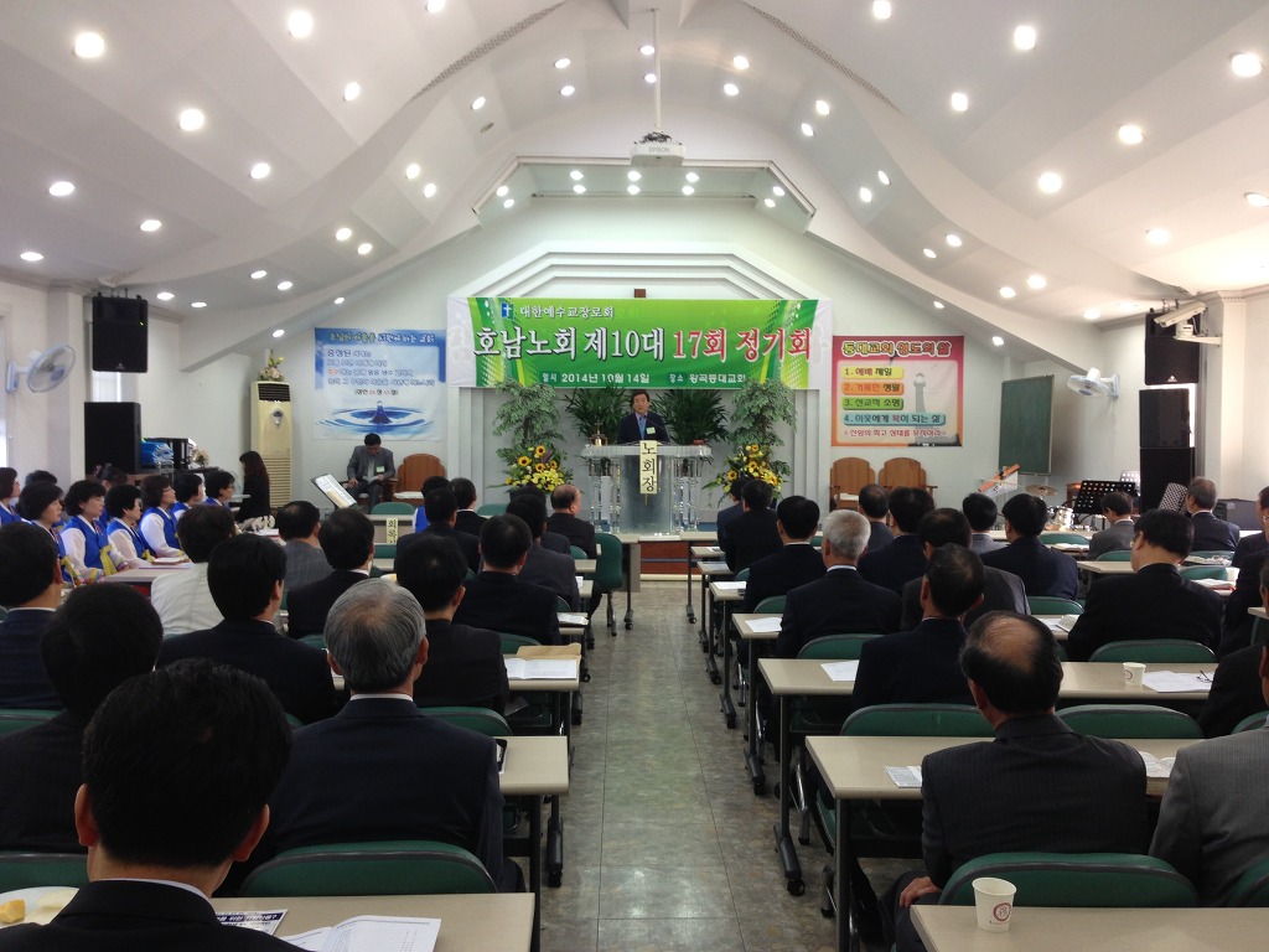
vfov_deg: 42.9
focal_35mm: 33
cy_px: 476
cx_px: 634
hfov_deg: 55.4
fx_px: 1210
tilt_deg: +1.9
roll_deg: -1.7
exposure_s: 1/20
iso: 50
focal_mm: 4.12
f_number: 2.4
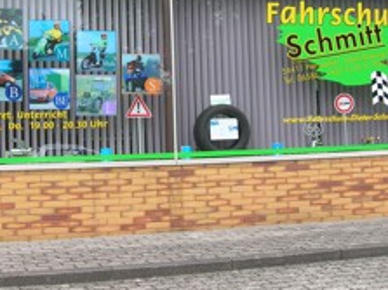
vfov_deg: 23.7
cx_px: 141
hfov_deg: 31.5
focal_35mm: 61
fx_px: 683
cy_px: 70
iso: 50
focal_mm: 5.7
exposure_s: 1/52
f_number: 4.9
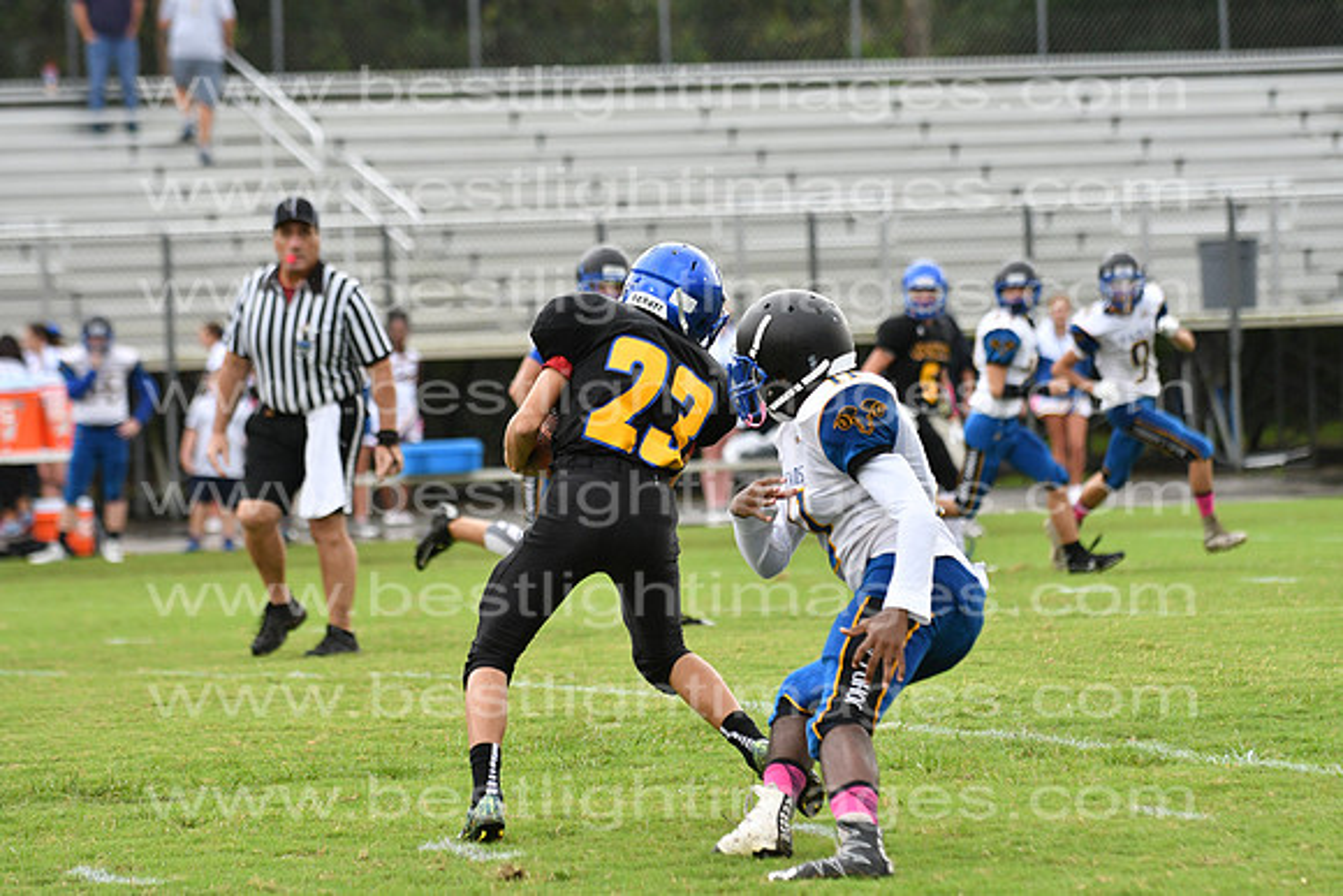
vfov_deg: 6.5
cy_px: 448
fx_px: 7836
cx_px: 672
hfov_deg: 9.8
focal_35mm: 210
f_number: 3.5
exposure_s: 1/2000
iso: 800
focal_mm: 140
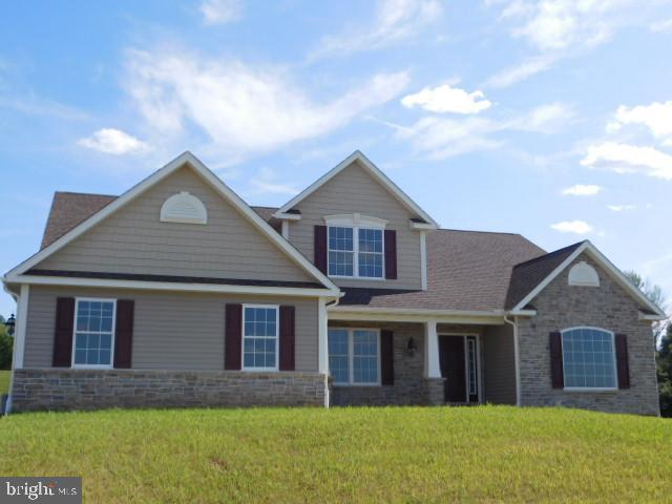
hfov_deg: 46.8
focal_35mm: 40
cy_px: 252
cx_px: 336
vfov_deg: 36.0
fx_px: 777
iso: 125
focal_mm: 7.1
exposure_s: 1/1250
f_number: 3.6
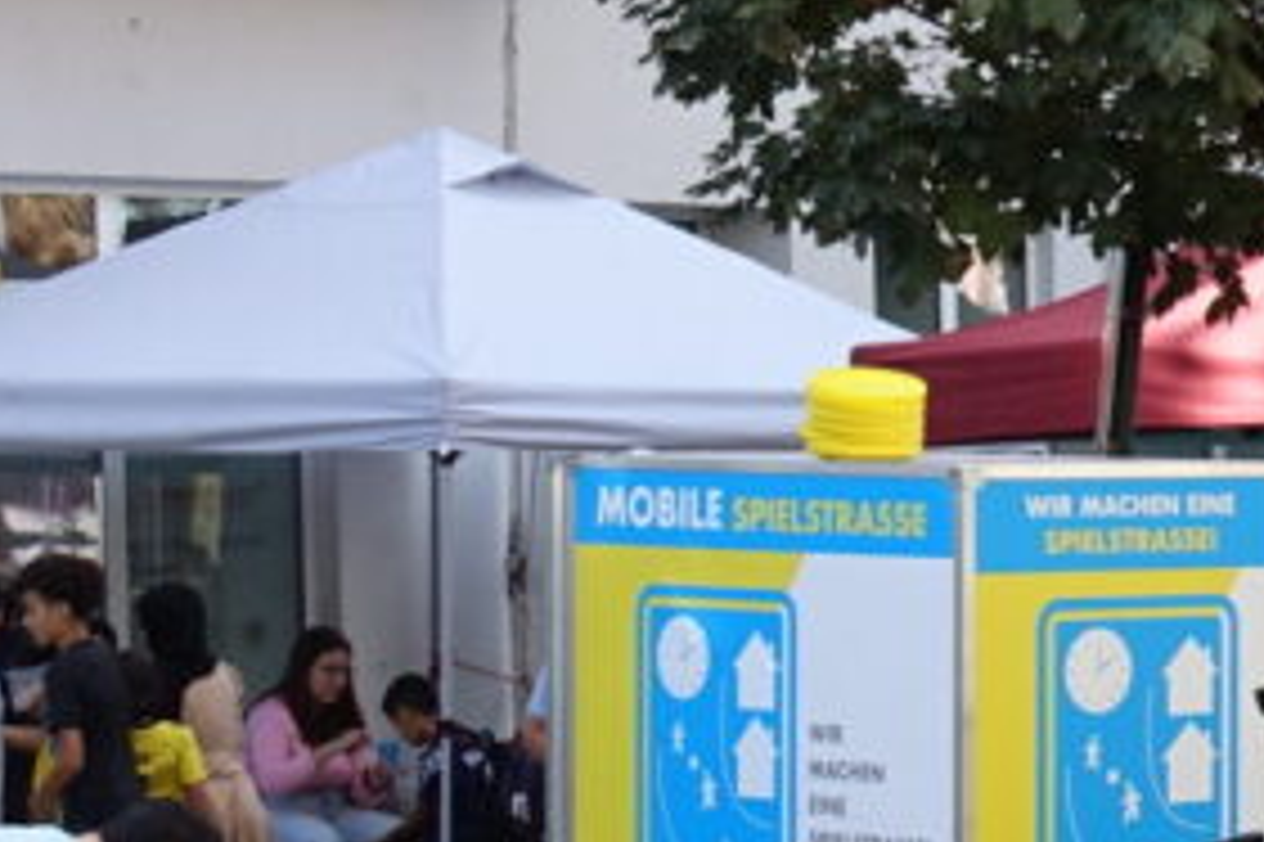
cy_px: 558
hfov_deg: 10.9
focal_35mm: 175
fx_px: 6141
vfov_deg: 7.8
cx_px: 2366
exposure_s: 1/500
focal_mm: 14.9
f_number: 4
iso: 200
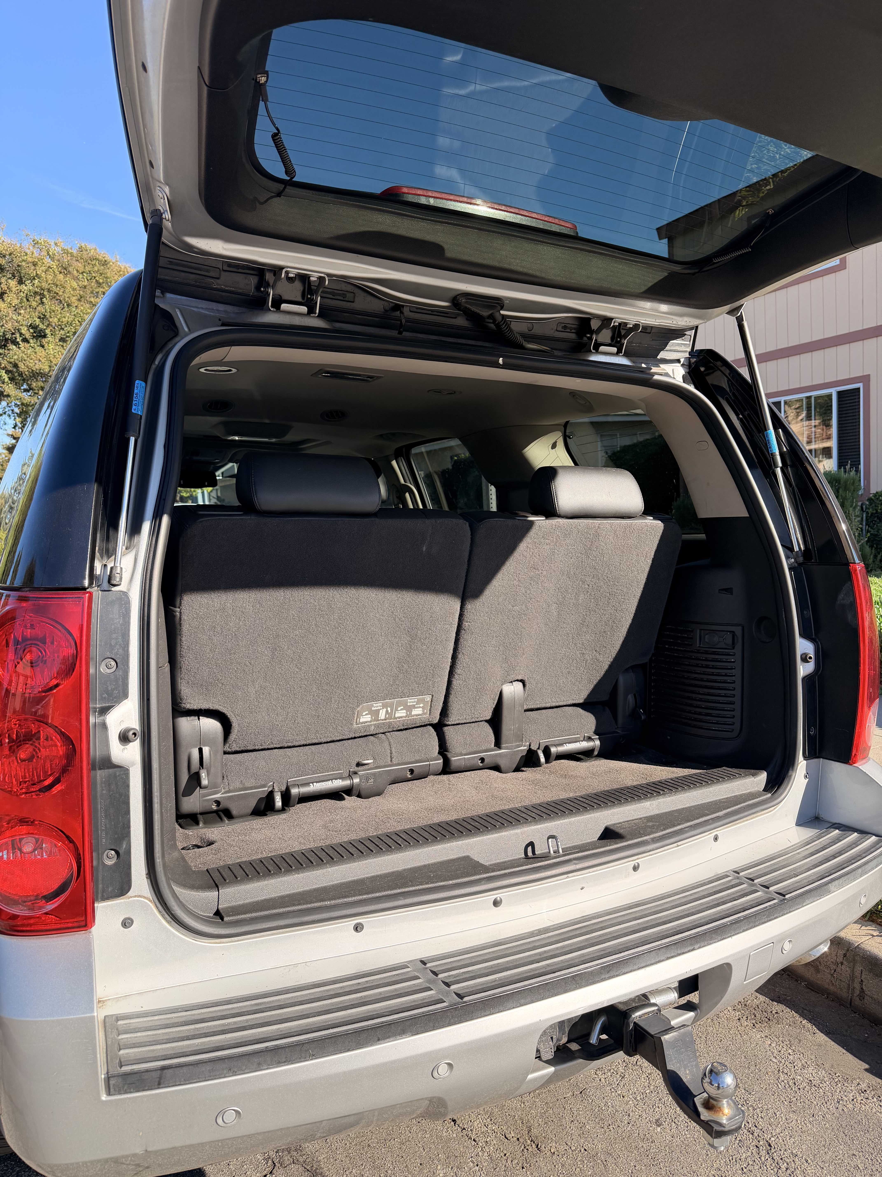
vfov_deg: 71.6
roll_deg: +3.4
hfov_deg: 56.8
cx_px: 441
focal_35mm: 24
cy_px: 588
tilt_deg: -6.2
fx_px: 815
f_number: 1.78
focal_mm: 6.76
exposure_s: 1/2000
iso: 100
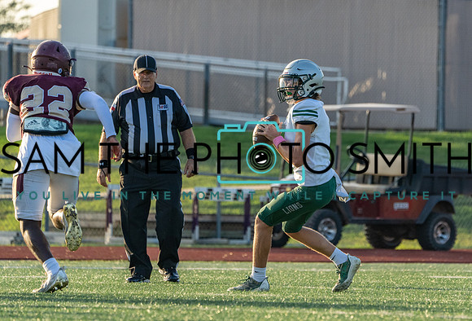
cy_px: 155
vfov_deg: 2.7
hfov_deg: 4.0
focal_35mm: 519
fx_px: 6842
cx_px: 290
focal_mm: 400
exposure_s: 1/1250
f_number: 8
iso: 1600
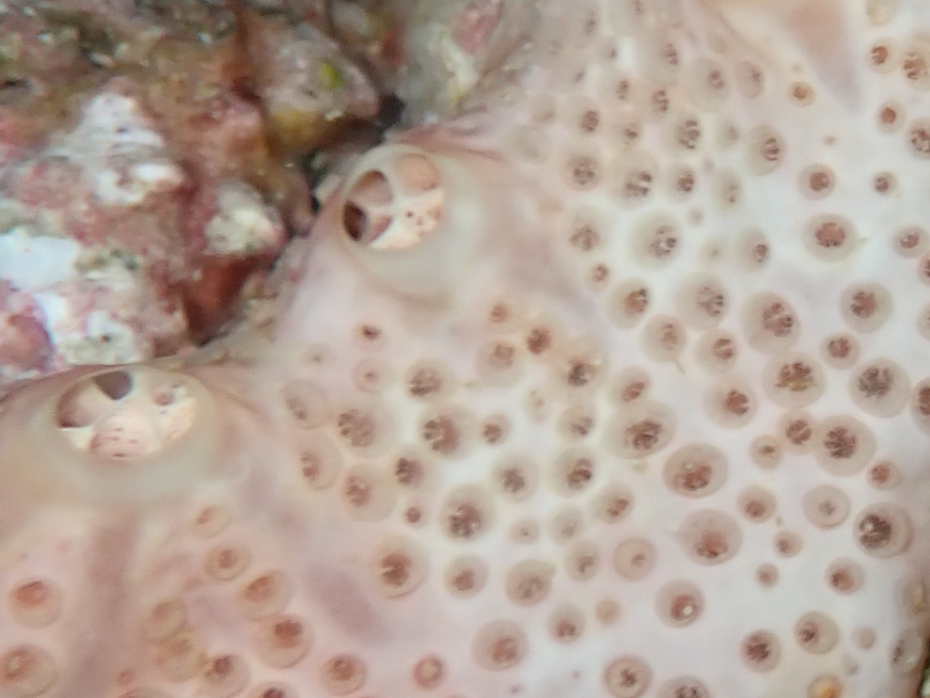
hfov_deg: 9.8
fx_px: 5105
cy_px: 36
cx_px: 1783
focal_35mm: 190
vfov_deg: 7.8
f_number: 3.1
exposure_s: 1/200
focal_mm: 8.4
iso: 100
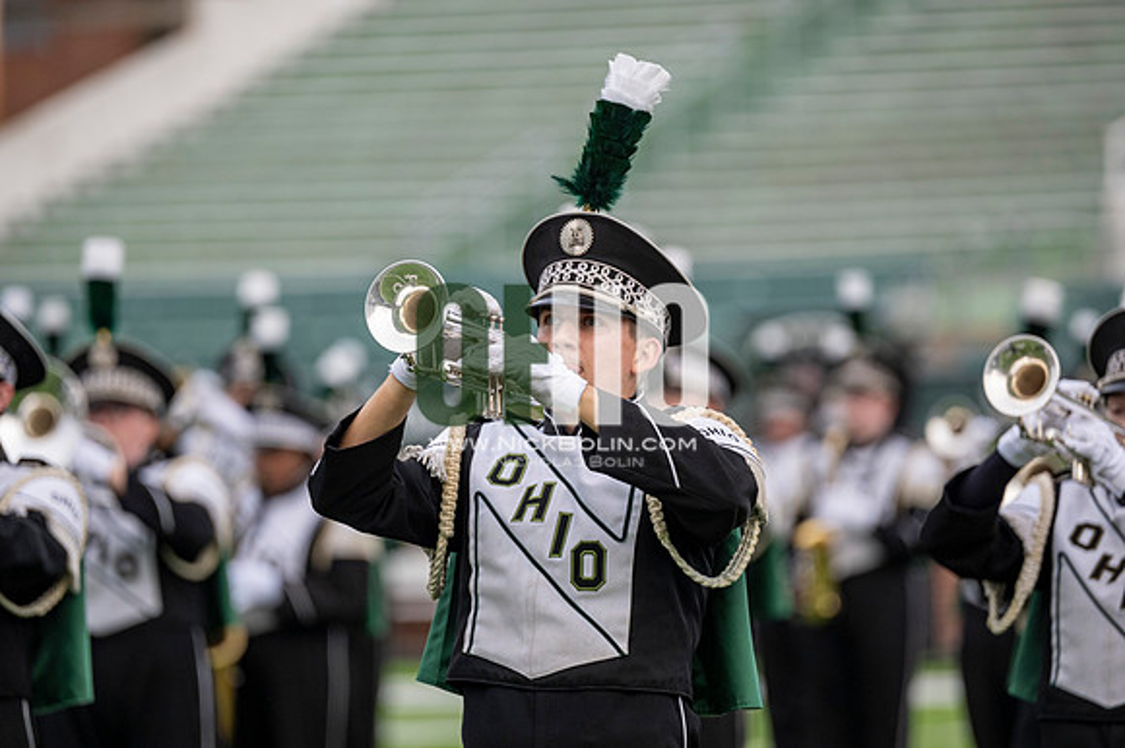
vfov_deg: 4.6
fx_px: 9369
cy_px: 374
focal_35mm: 300
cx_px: 562
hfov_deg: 6.9
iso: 250
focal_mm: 200
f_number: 2.8
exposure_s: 1/500
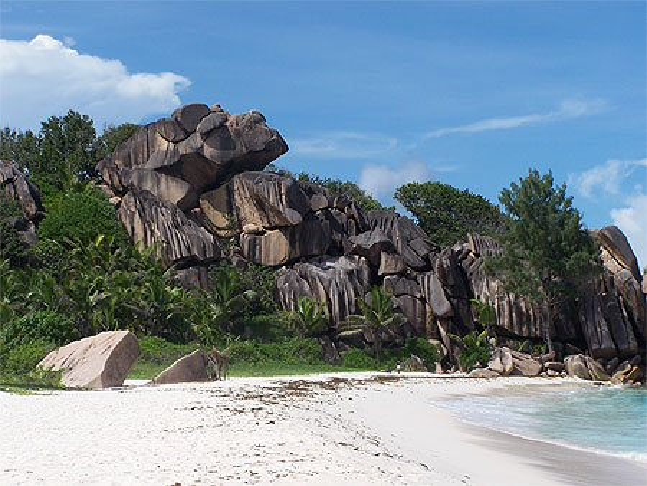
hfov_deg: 20.9
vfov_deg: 15.7
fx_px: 1758
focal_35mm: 94
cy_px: 243
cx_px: 324
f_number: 4.5
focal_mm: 15.6
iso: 80
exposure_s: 1/1000
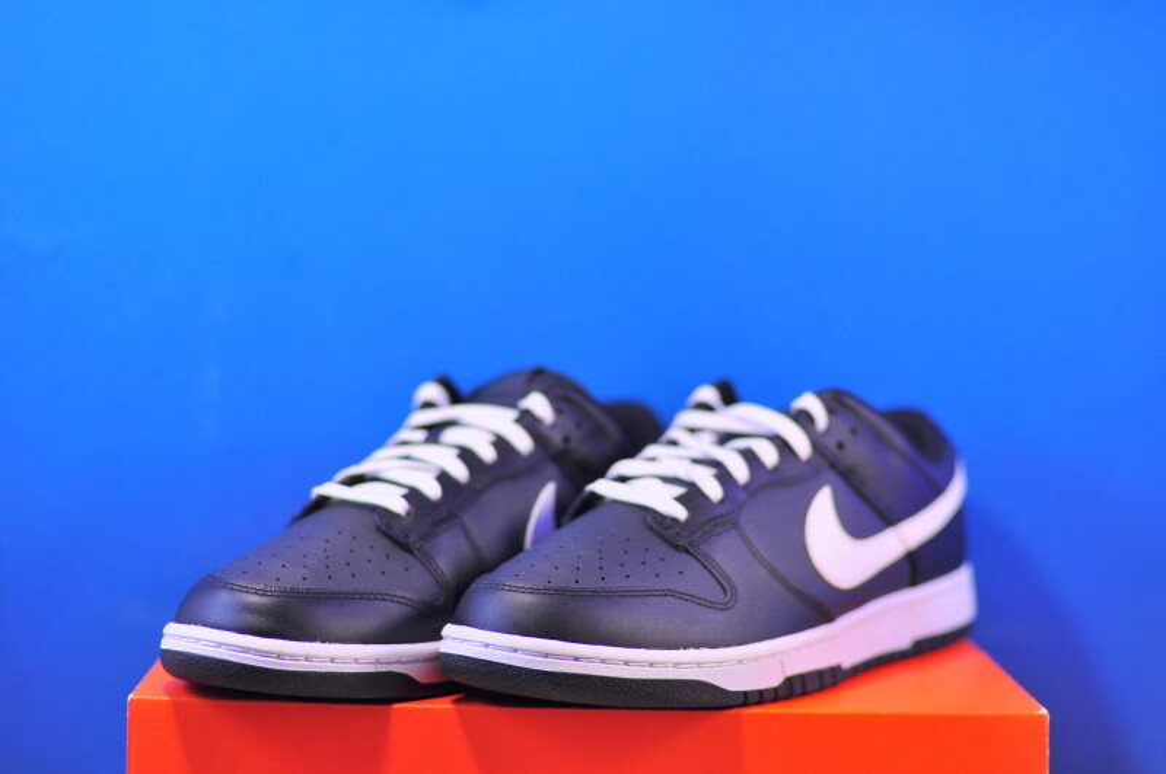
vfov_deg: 18.1
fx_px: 2426
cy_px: 387
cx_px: 583
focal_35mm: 75
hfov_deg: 27.0
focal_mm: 50
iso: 250
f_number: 2
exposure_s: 1/320
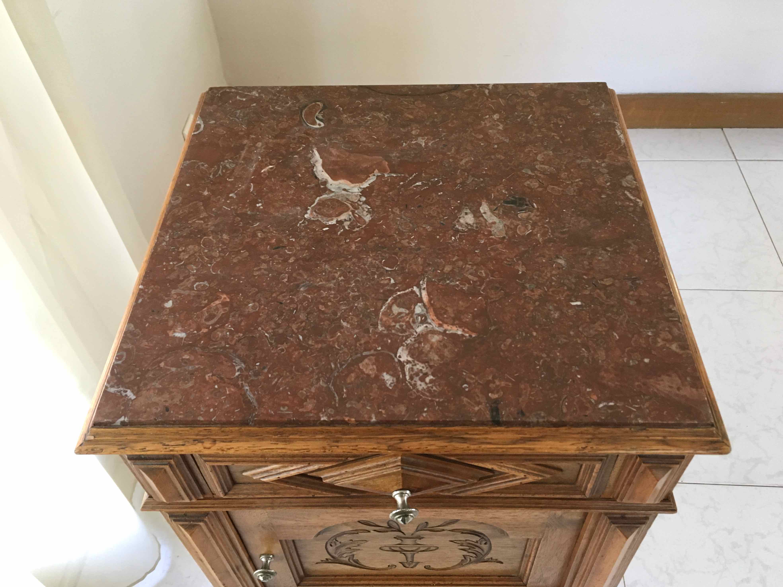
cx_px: 392
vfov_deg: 48.2
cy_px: 294
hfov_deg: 61.7
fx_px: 656
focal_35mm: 29
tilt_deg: -49.6
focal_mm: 4.15
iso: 160
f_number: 2.2
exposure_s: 1/33
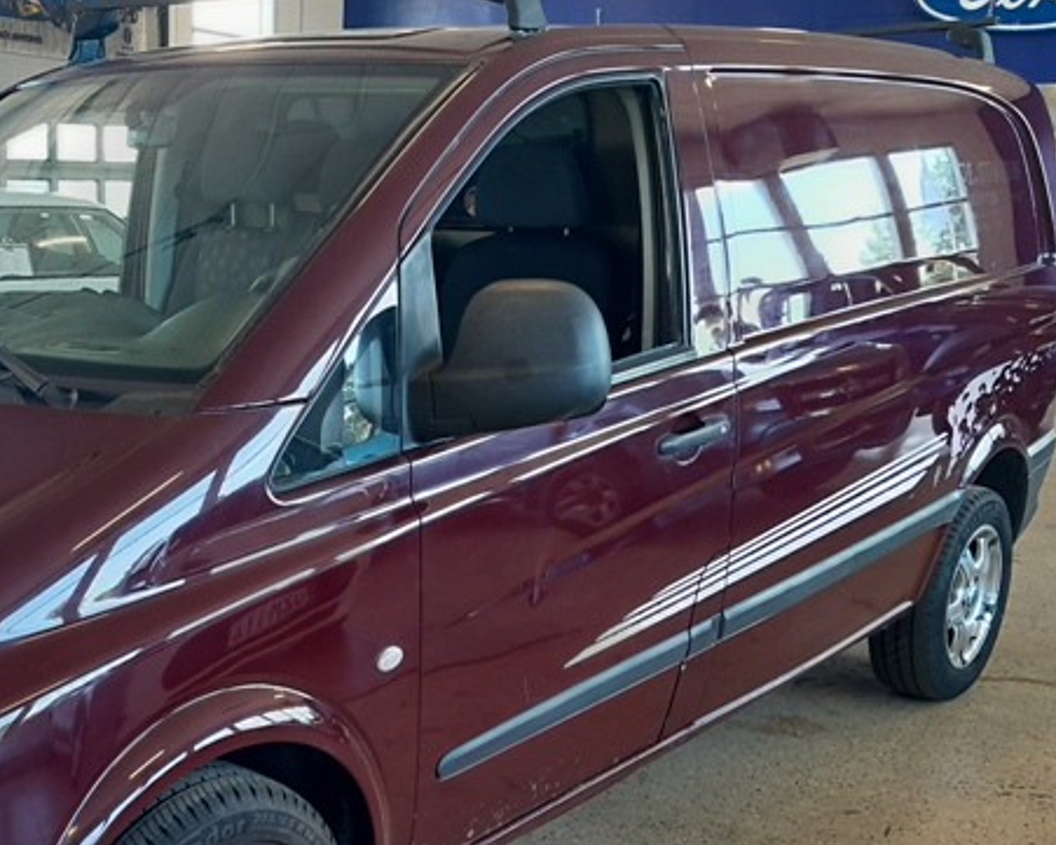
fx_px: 1407
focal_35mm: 45
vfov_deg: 33.1
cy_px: 566
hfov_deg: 39.8
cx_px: 236
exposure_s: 1/50
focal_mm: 4
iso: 100
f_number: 1.8
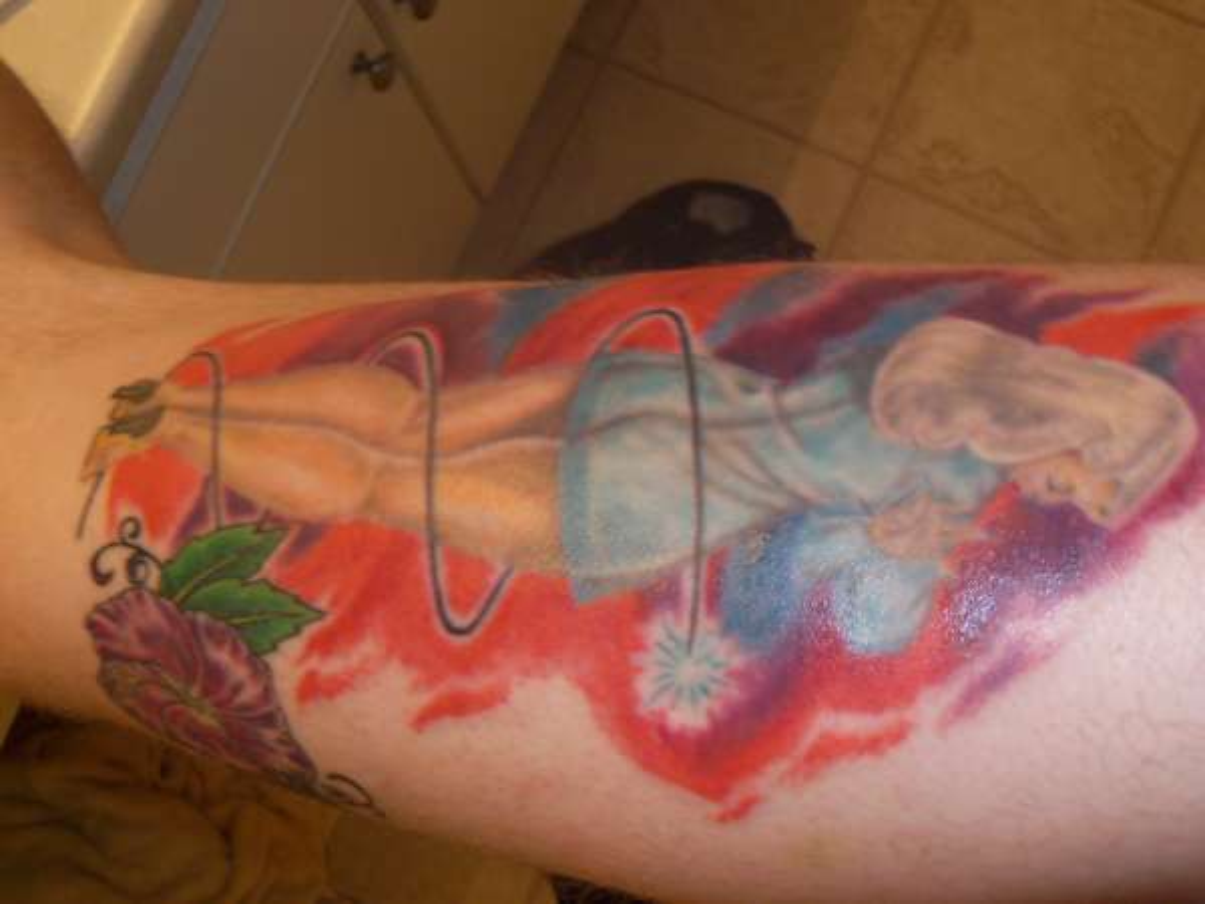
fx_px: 1218
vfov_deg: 40.7
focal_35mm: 35
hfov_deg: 52.6
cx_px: 602
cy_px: 452
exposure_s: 1/30
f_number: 3
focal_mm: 6.3
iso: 100
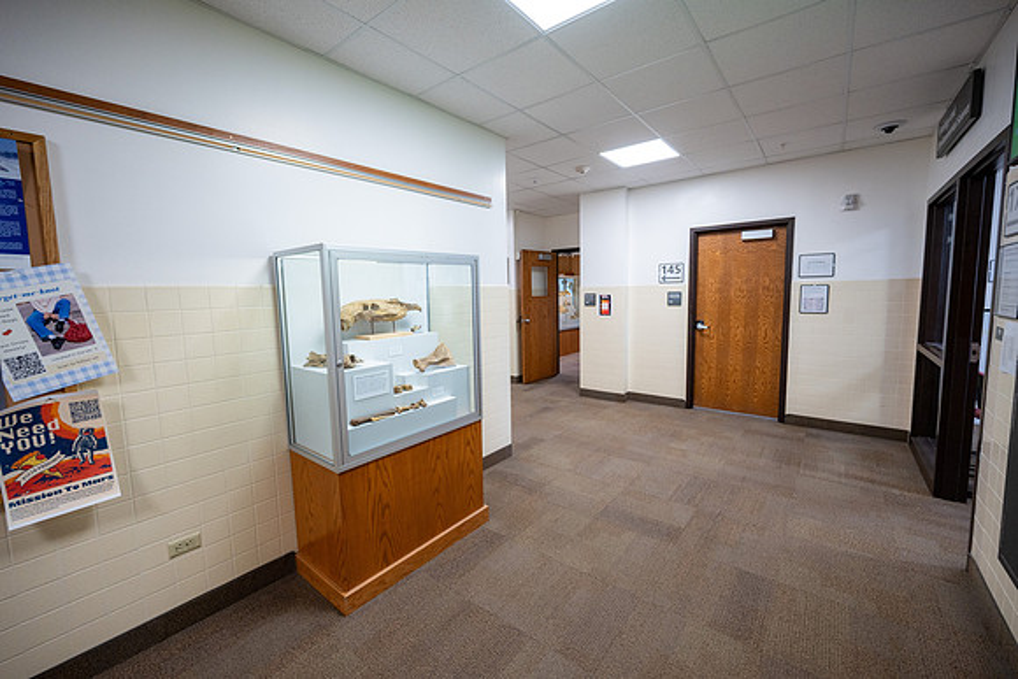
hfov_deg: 100.4
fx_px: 424
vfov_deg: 77.4
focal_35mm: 15
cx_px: 509
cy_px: 340
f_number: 4
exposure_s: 1/160
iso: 800
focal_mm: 15
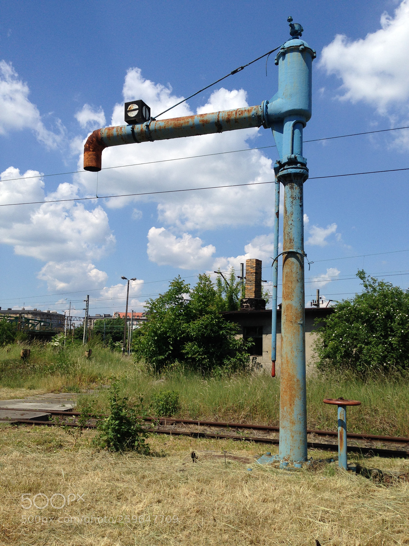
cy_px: 273
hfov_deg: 42.9
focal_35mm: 33
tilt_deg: +10.1
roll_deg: -2.1
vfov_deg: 55.4
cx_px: 204
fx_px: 520
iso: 50
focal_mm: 4.12
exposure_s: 1/2262
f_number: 2.4
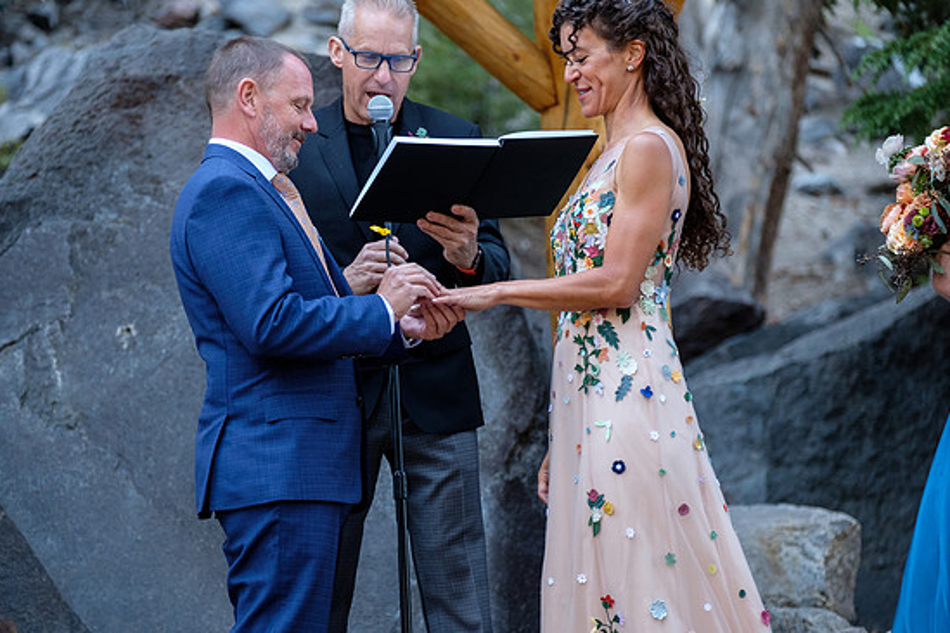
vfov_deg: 9.1
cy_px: 309
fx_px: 3958
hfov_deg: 13.7
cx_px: 465
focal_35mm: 150
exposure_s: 1/140
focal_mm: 94.5
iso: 640
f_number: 2.8
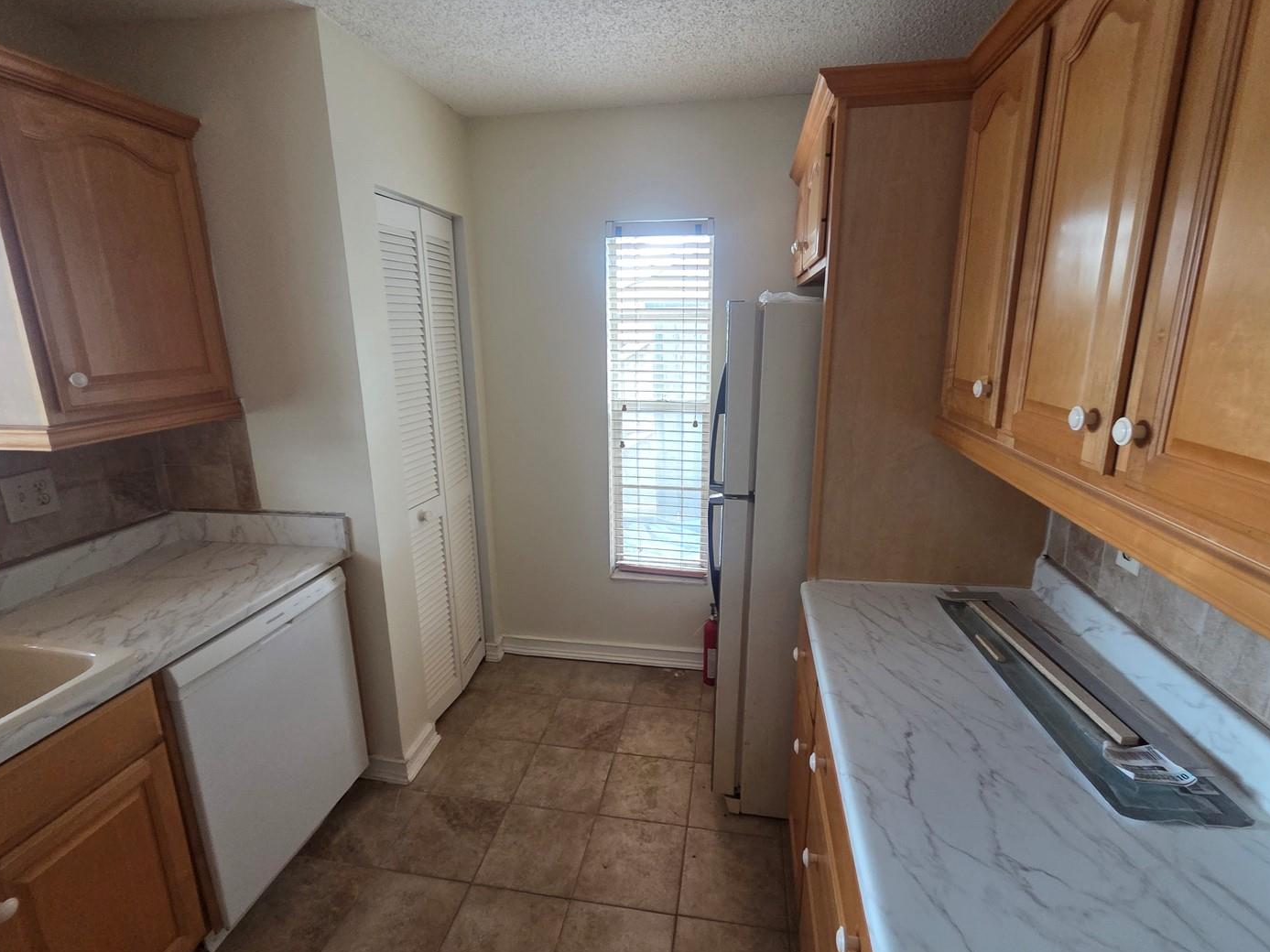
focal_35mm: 15
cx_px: 636
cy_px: 467
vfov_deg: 81.7
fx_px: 550
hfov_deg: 98.2
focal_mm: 2.2
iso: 500
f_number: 2.2
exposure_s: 1/60
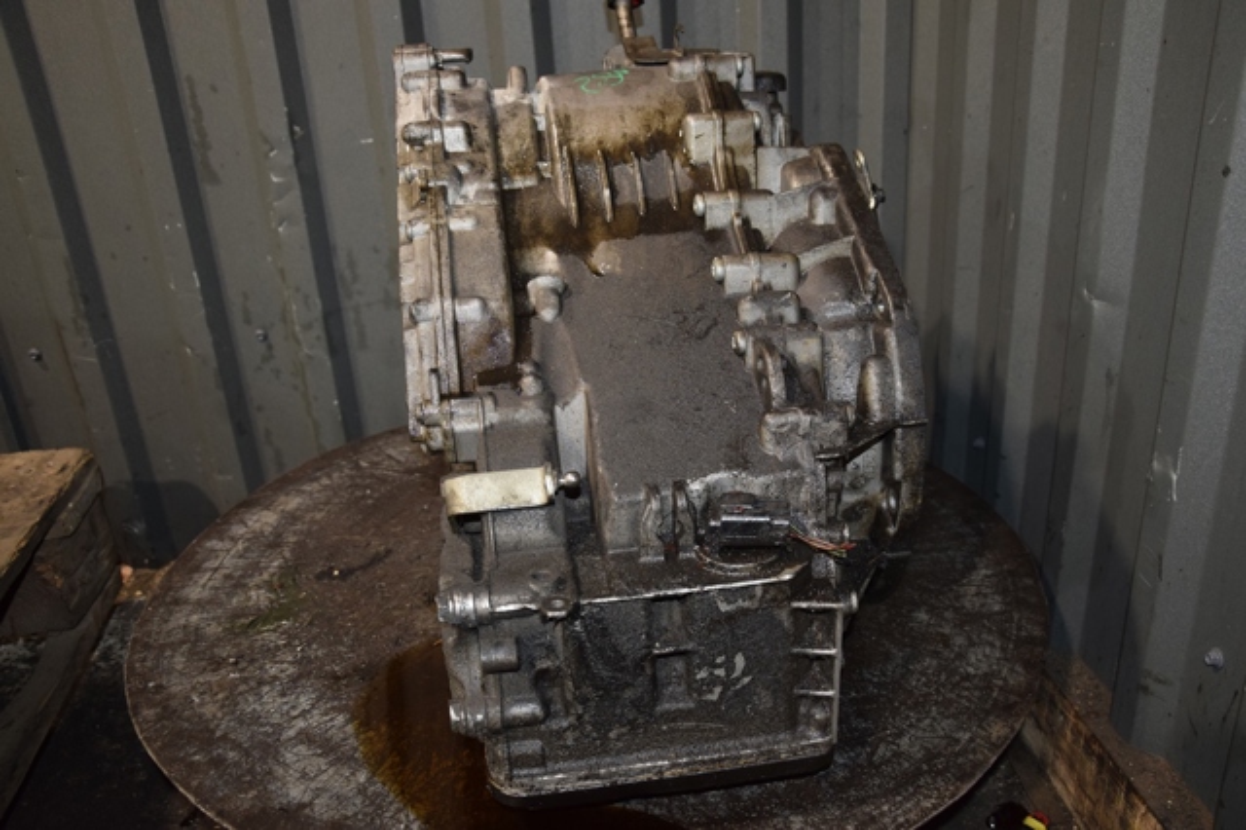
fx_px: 1090
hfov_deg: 59.5
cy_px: 415
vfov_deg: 41.7
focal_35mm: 32
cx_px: 623
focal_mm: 21
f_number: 5
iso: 800
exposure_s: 1/60
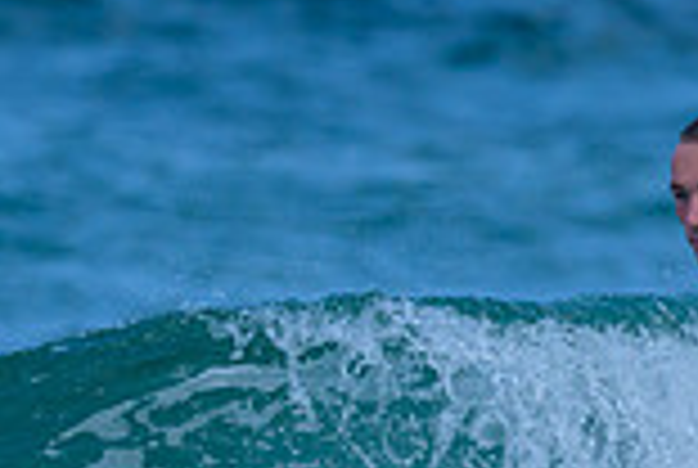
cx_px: 487
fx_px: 79122
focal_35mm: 4073
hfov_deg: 0.5
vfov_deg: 0.3
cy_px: 639
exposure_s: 1/2000
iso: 360
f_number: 6.3
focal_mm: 800
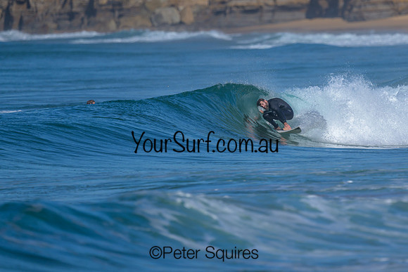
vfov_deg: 1.3
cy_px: 89
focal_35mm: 1101
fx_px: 12475
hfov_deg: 1.9
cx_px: 256
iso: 180
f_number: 6.3
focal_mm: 800
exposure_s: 1/2000
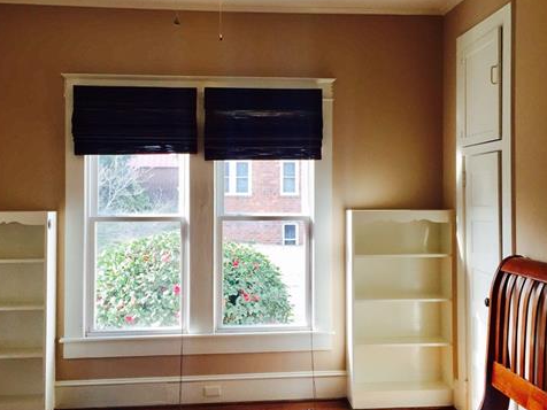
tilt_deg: +0.9
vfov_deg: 36.8
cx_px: 282
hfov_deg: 47.9
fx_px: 616
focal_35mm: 39
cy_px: 207
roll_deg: -0.2
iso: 50
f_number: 2.2
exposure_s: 1/120
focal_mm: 4.15
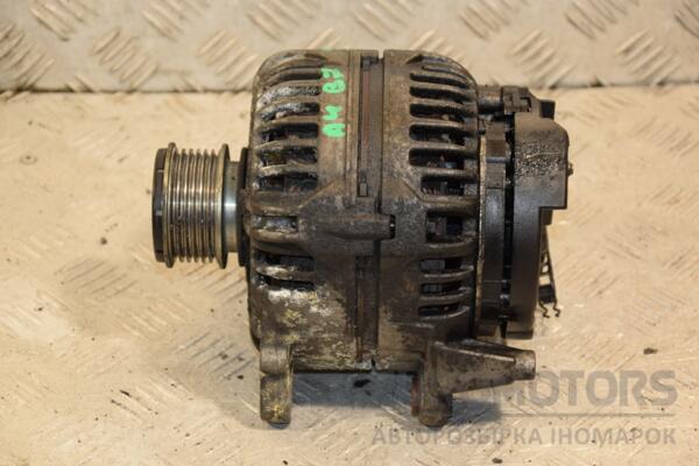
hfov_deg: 19.5
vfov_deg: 13.0
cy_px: 233
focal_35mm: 105
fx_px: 2039
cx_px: 350
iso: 800
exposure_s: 1/100
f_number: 5.3
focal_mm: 70
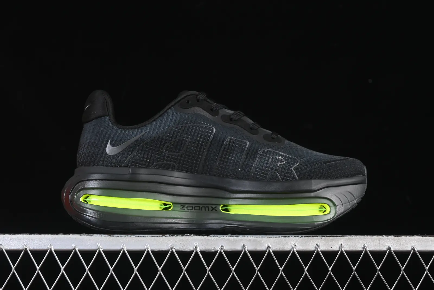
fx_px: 904
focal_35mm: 75
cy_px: 145
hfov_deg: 27.0
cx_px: 217
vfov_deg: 18.2
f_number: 6.3
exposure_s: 1/50
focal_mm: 50
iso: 160
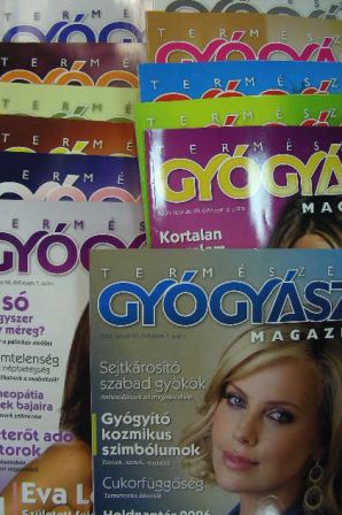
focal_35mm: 40
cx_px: 178
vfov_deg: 48.5
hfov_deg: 33.3
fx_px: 571
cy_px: 259
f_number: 3.5
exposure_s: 1/30
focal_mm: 6.3
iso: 134
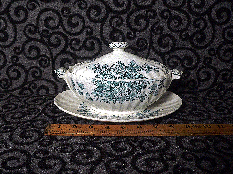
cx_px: 116
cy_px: 87
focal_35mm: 36
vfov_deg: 39.7
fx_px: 242
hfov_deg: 51.4
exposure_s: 1/20
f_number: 2.8
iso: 400
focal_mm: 6
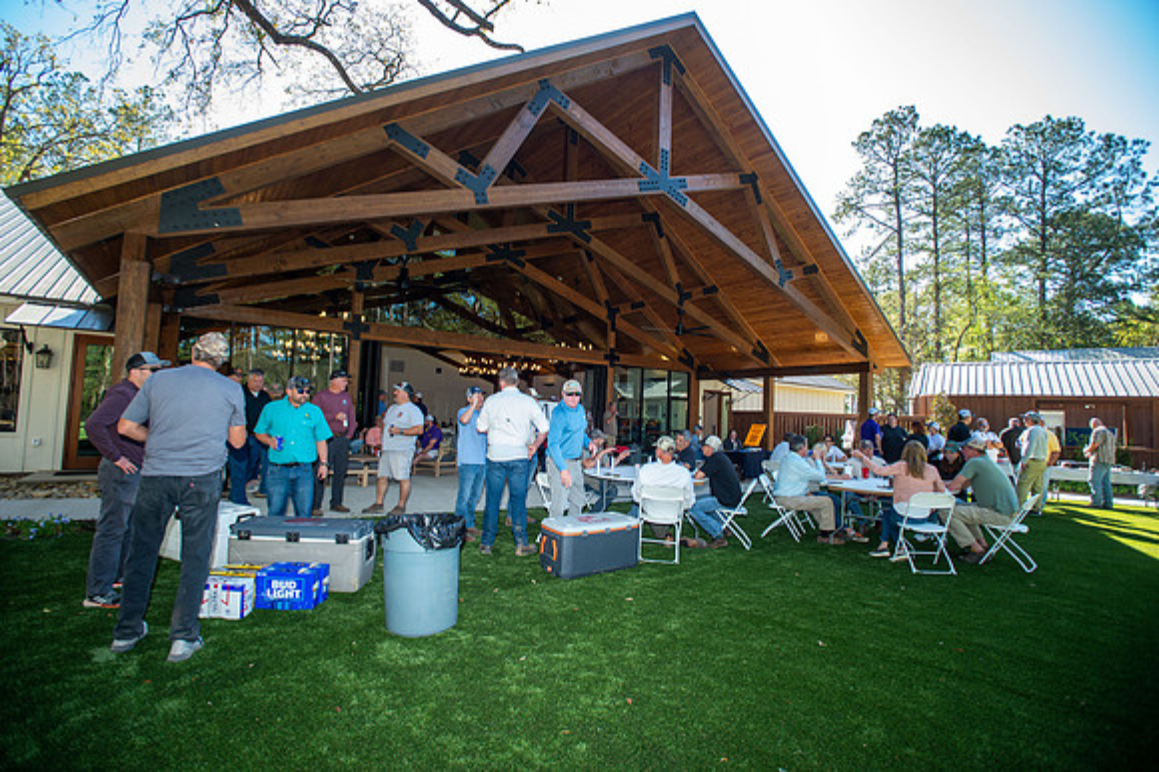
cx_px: 580
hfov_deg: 93.3
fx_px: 547
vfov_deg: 70.4
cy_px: 386
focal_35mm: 17
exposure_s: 1/200
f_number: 4
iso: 250
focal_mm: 17
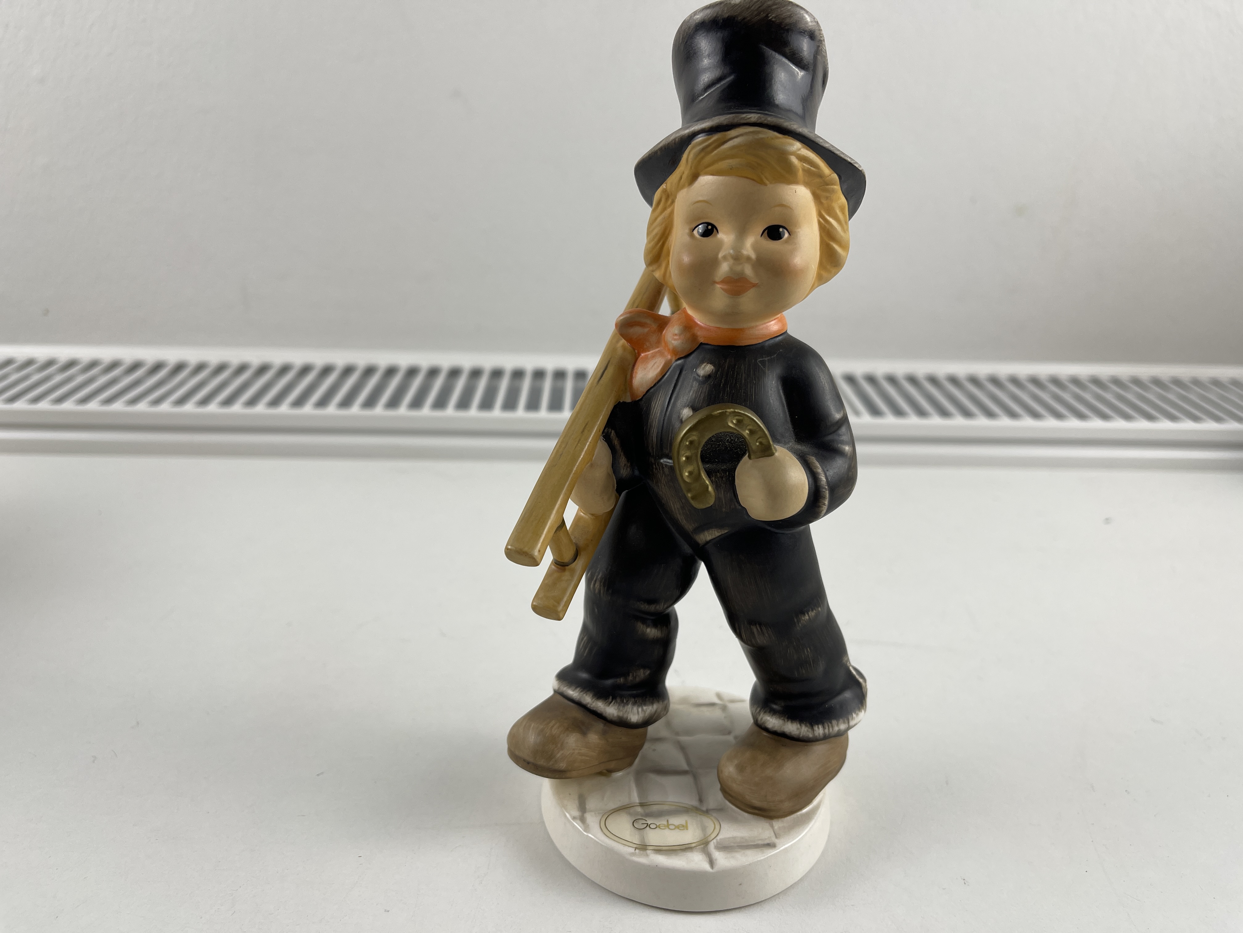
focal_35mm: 25
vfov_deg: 54.9
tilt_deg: -23.9
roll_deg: -2.0
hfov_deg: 69.4
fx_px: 898
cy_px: 466
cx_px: 622
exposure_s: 1/242
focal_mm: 5.1
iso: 32
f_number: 1.6
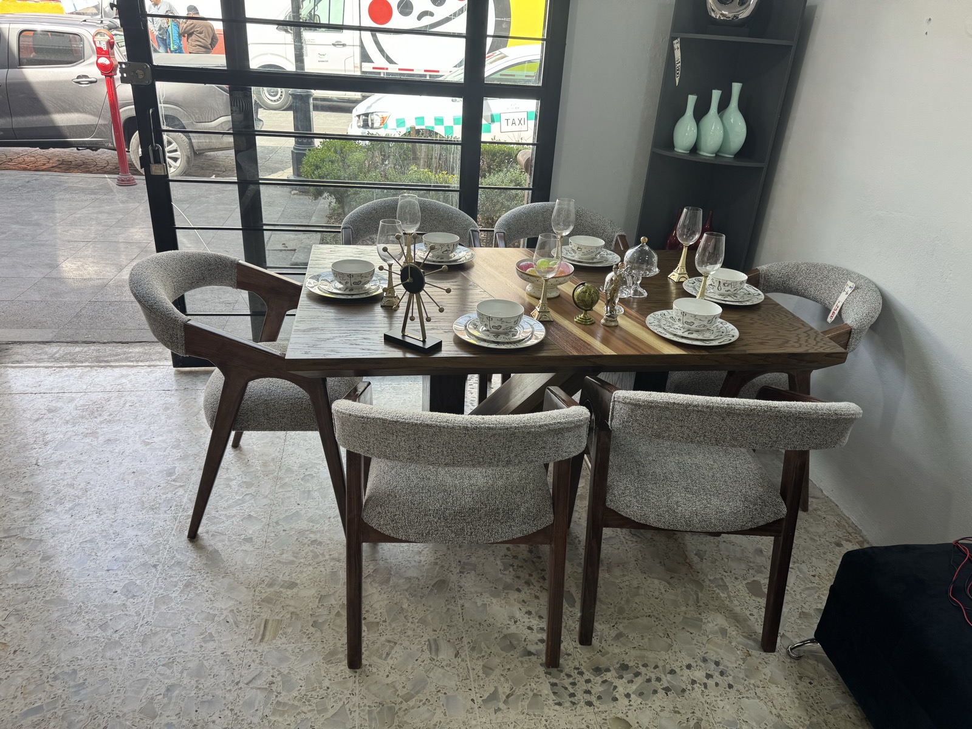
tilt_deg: -25.5
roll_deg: -4.4
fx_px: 674
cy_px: 364
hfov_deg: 71.6
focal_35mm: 24
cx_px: 486
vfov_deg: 56.8
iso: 64
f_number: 1.78
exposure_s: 1/231
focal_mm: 6.76
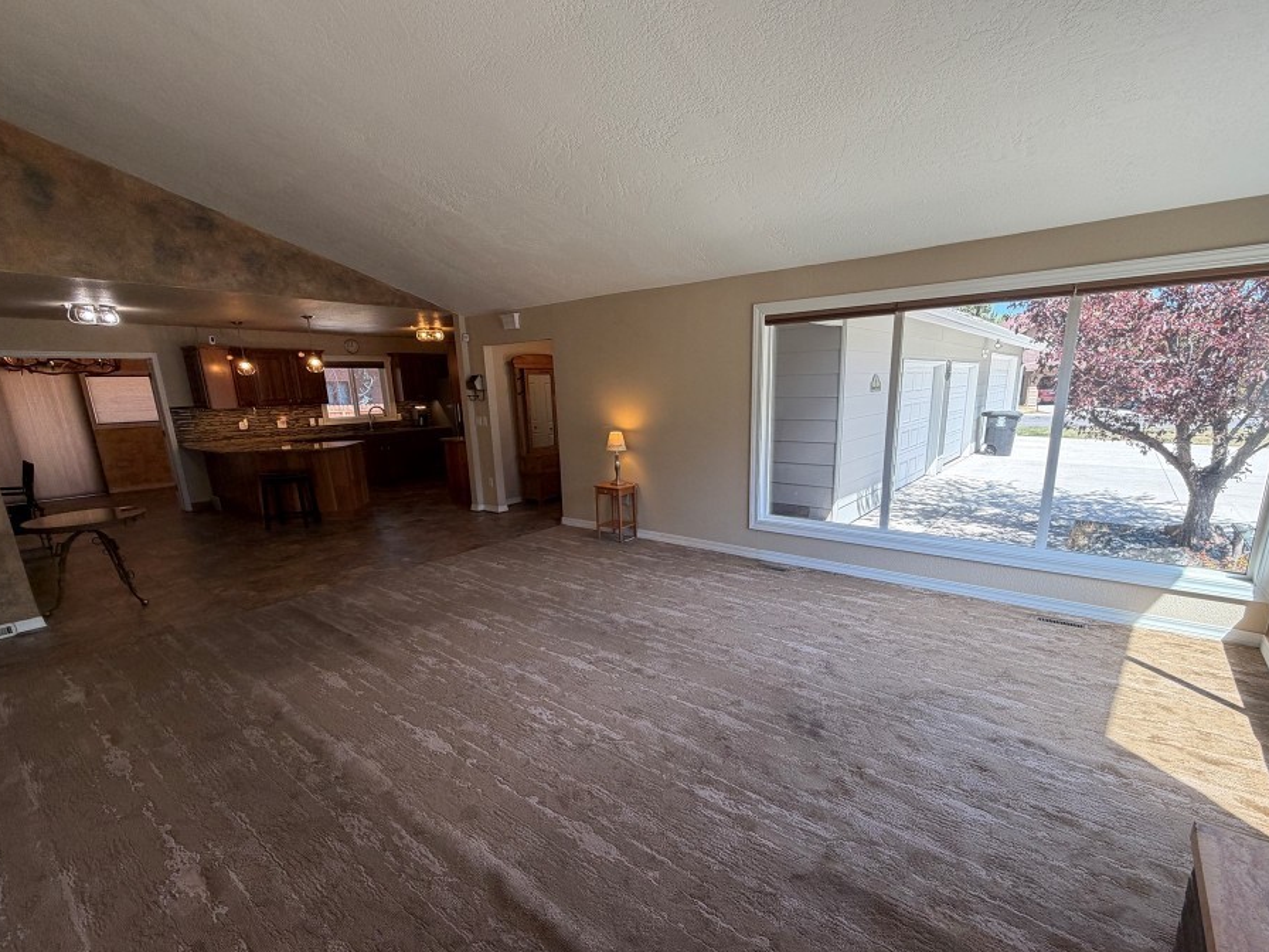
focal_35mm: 16
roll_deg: +1.6
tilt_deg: -14.6
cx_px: 661
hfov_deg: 94.4
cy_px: 533
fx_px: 587
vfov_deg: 77.8
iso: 64
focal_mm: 2.22
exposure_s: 1/121
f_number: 2.2
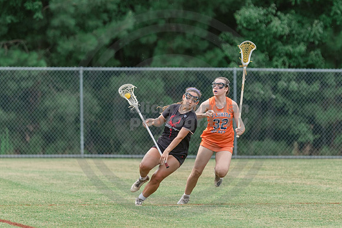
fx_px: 5128
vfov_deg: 2.5
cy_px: 104
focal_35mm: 540
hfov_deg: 3.8
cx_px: 232
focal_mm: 200
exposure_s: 1/640
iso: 250
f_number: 3
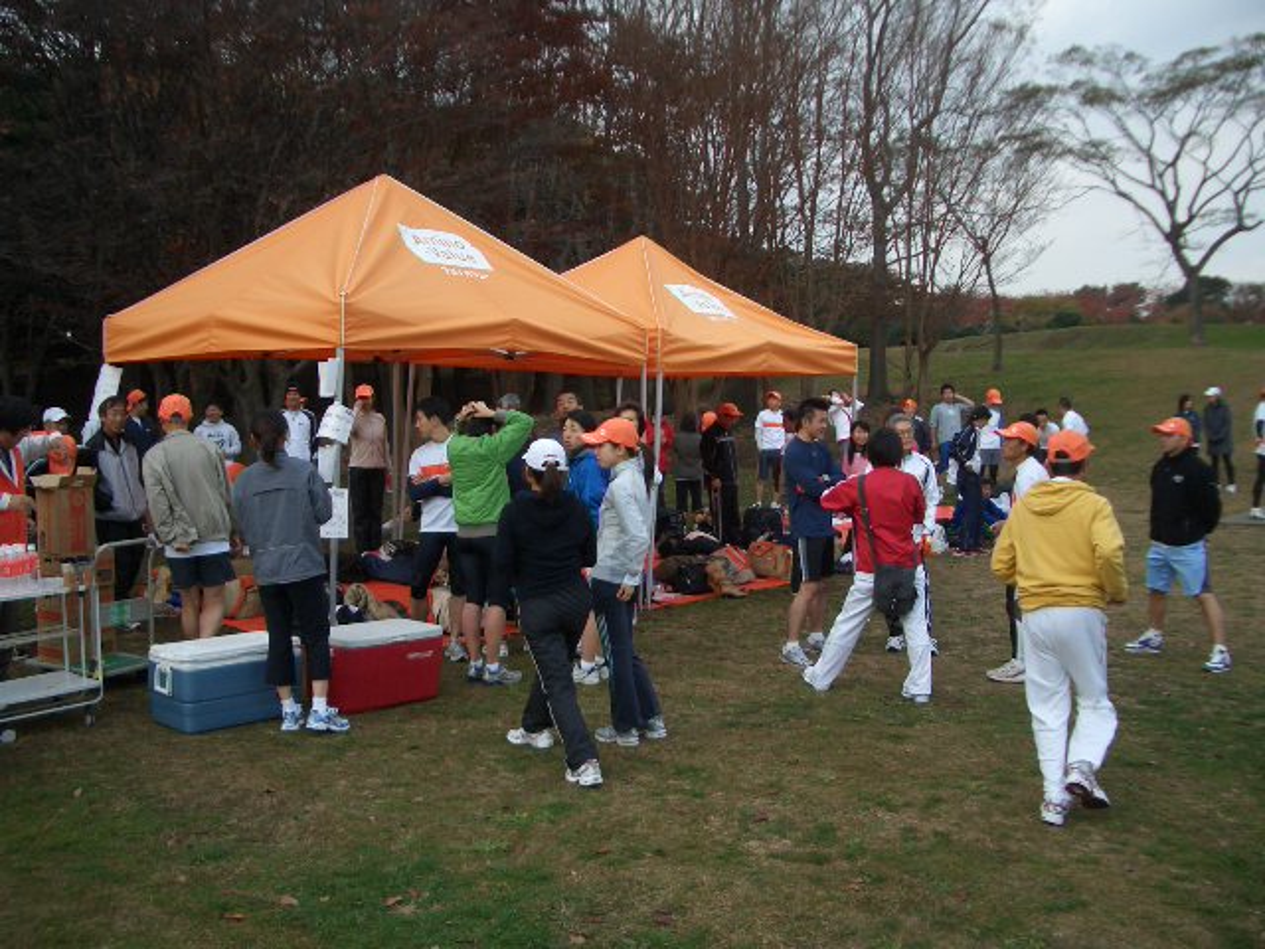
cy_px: 474
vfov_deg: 40.7
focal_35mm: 35
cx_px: 632
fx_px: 1279
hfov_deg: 52.6
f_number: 2.6
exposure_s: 1/500
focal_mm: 5.8
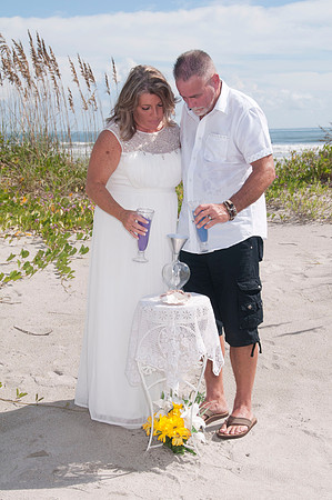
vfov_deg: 29.3
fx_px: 957
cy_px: 250
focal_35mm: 69
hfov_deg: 19.7
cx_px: 166
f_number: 13
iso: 100
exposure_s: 1/250
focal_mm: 46
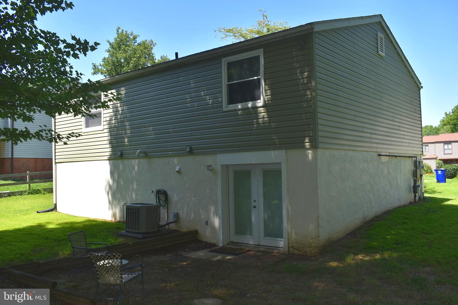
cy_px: 152
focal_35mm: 33
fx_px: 420
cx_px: 229
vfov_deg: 40.0
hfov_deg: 57.2
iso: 100
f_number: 7.1
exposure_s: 1/200
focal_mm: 22
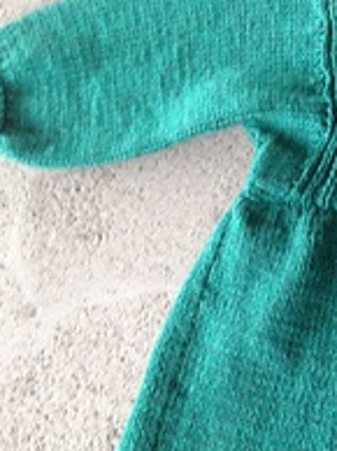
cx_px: 493
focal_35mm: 109
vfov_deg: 18.0
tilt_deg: -76.8
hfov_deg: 12.9
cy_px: 305
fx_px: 1418
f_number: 2.4
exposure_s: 1/20
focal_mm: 4.12
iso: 160
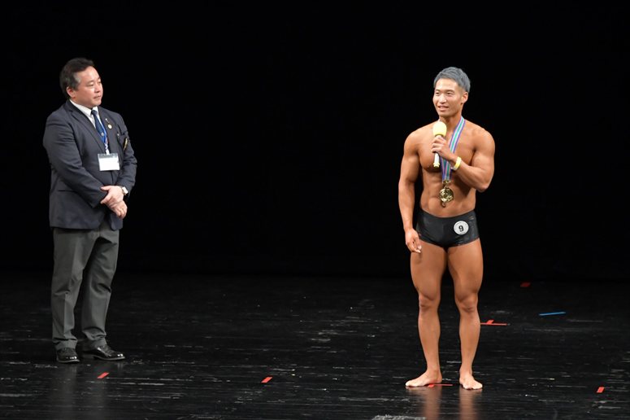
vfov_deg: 5.4
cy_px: 210
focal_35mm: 255
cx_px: 315
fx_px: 4460
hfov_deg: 8.1
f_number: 5.6
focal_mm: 170
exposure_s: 1/400
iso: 3200
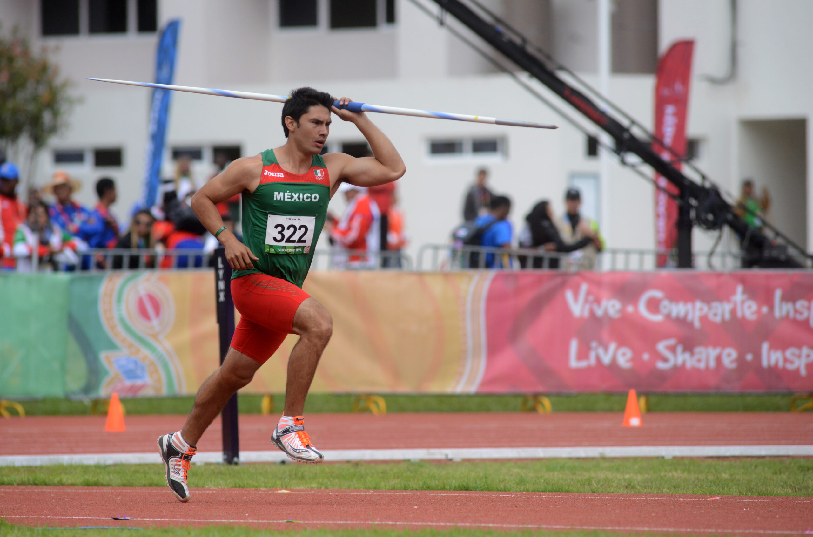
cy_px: 268
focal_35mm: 300
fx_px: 6754
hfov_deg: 6.9
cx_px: 406
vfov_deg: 4.6
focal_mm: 300
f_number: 2.8
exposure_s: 1/8000
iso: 1600
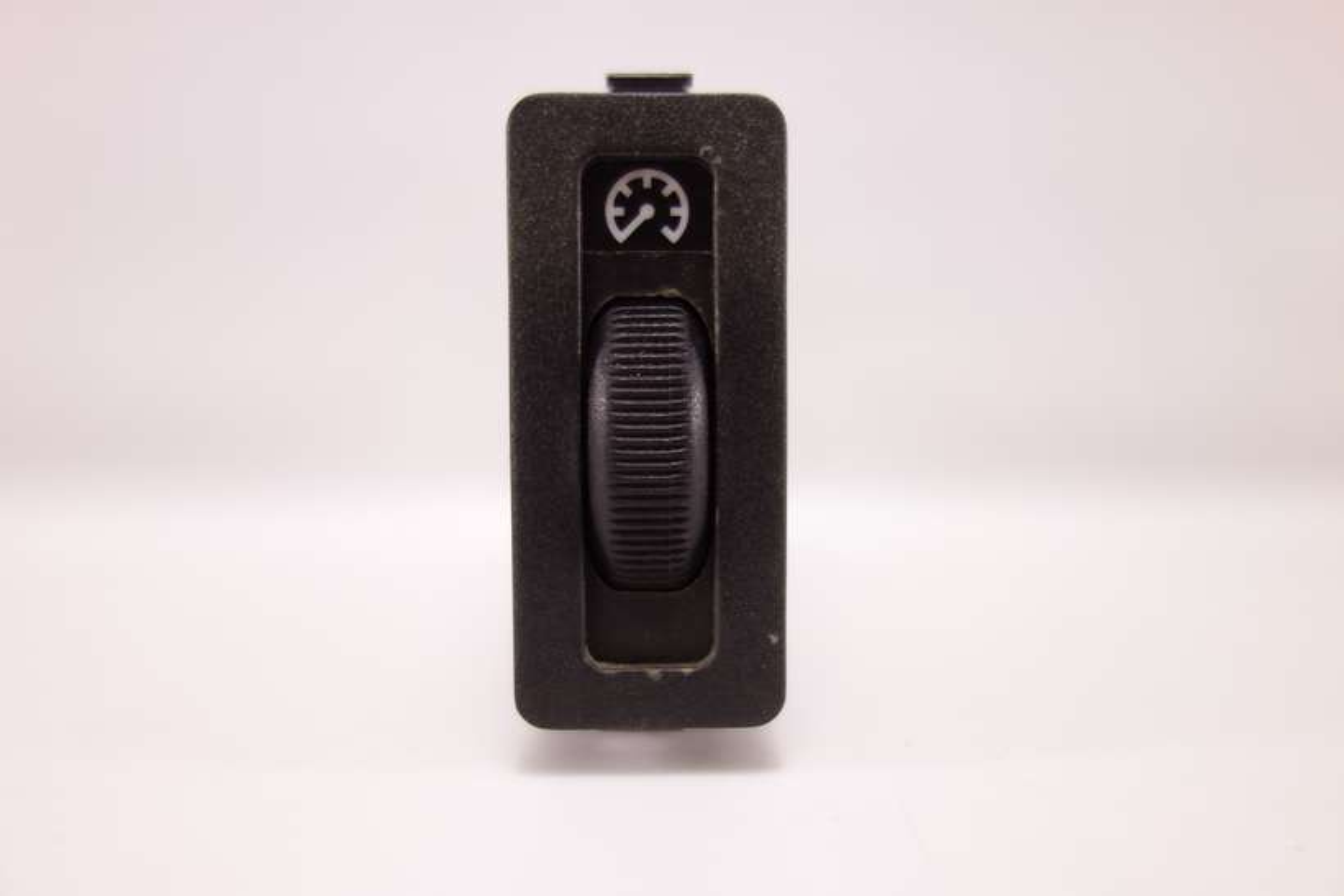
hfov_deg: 65.5
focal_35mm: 28
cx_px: 672
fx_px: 1045
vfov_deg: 46.4
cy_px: 448
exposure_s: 1/100
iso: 125
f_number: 2
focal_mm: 10.4
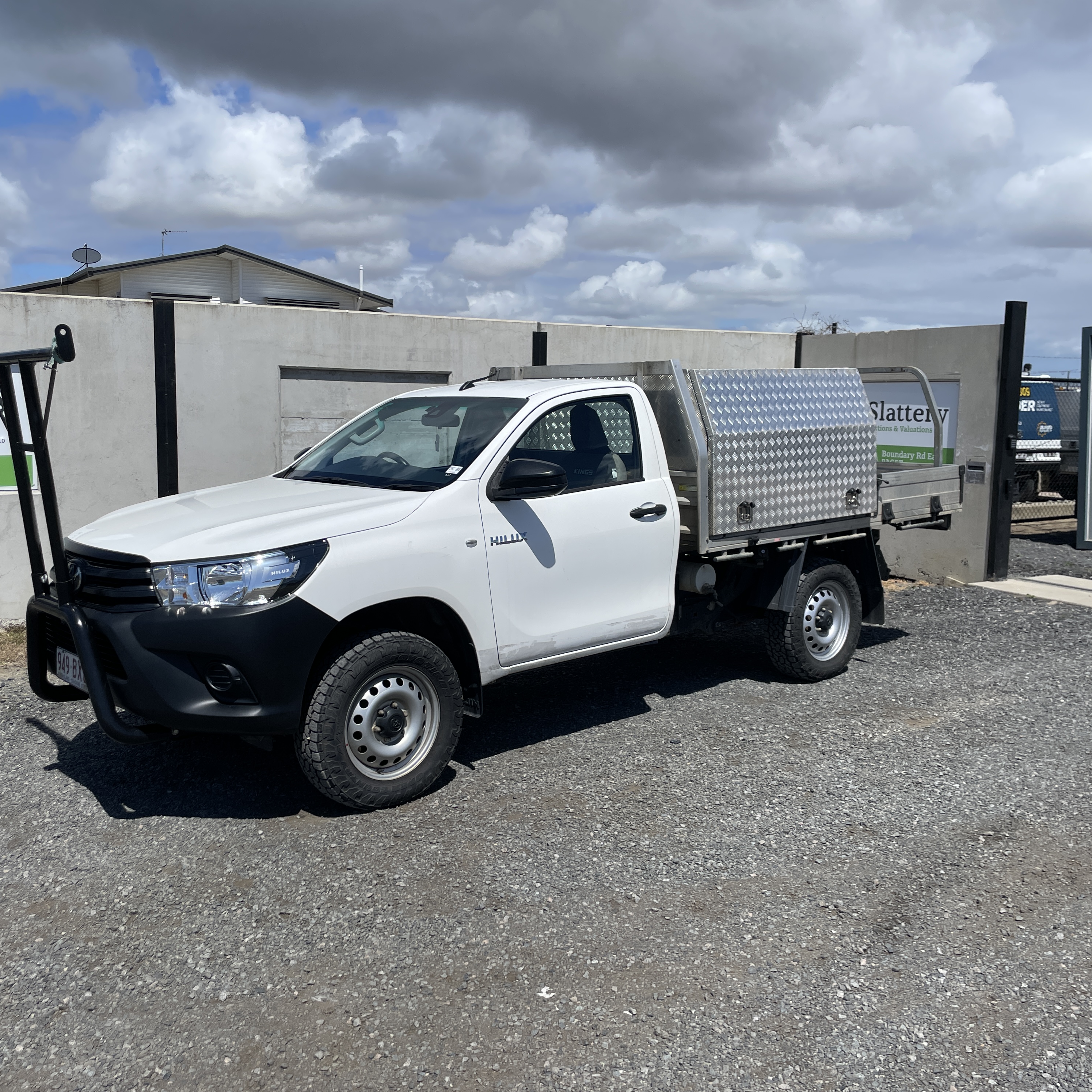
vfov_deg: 52.5
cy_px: 546
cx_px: 541
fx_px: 1106
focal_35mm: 31
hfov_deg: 52.5
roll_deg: -1.0
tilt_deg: -7.1
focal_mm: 4.2
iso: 32
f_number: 1.6
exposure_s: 1/7299
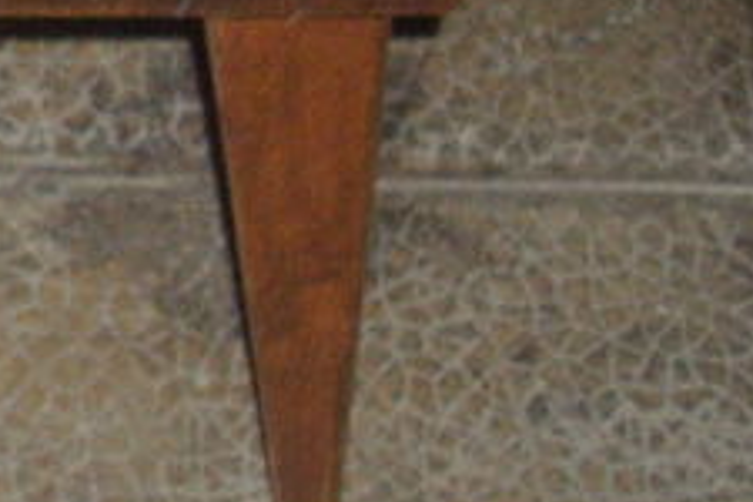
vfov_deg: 7.9
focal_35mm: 171
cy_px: -181
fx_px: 3576
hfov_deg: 11.1
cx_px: -666
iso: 200
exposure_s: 1/60
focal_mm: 6.2
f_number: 2.8
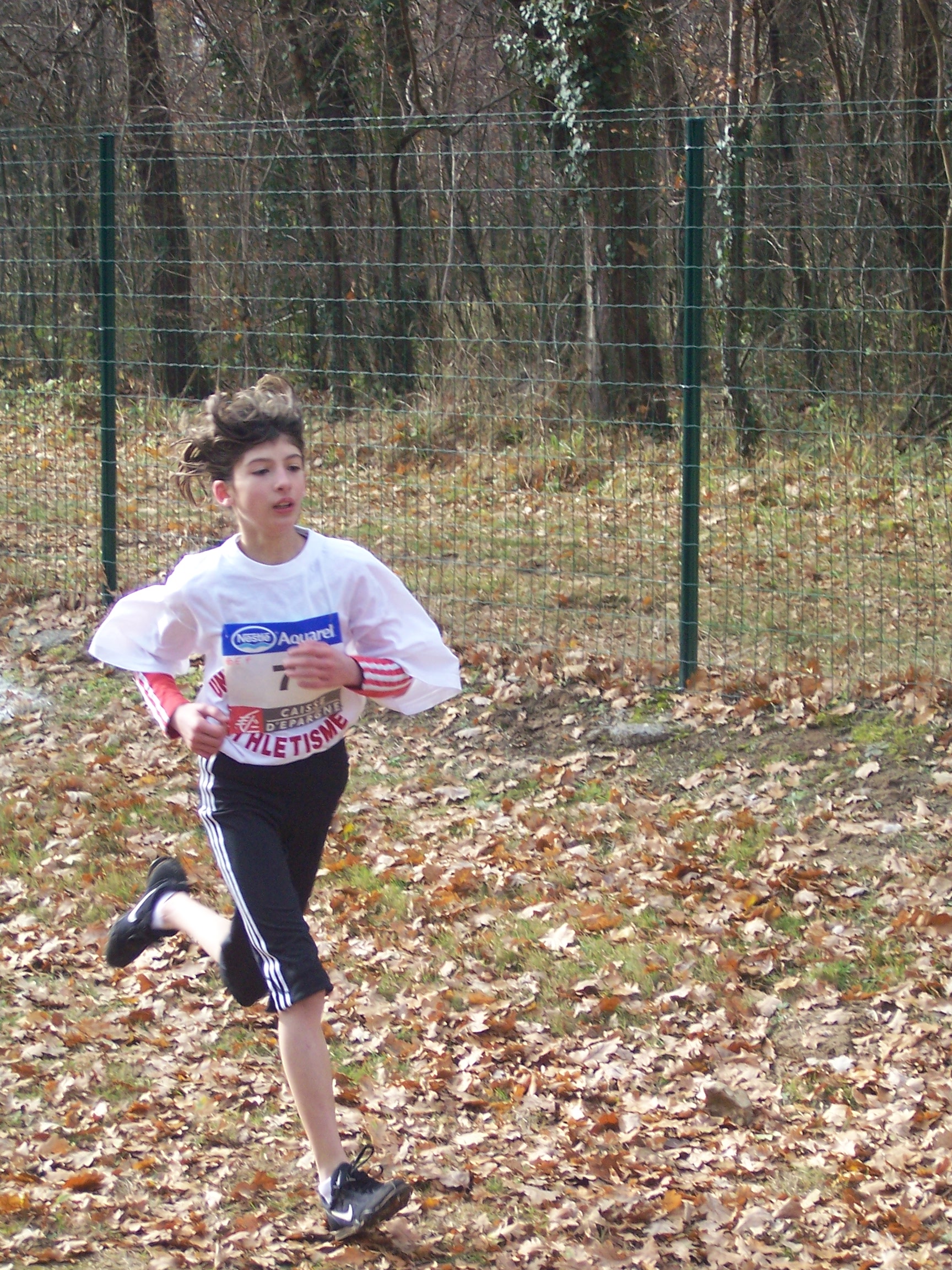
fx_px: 3960
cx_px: 476
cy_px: 635
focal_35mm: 108
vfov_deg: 18.2
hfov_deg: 13.7
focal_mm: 18
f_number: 4.8
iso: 140
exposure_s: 1/250
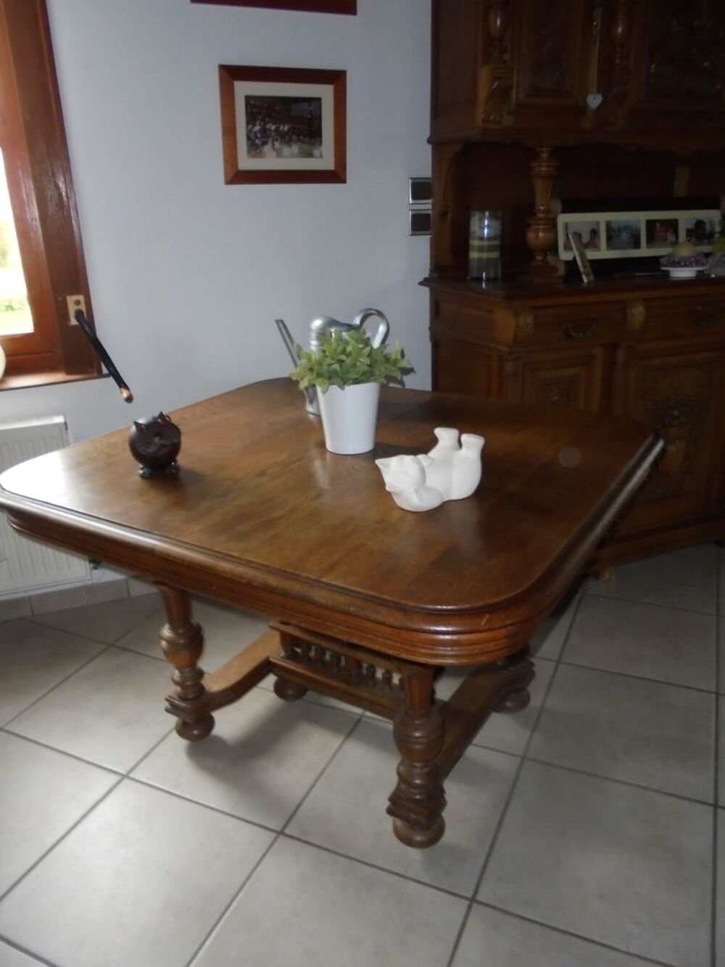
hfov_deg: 53.1
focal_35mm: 26
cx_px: 362
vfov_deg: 67.3
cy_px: 484
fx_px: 726
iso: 320
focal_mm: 4.6
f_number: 3.5
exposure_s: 1/30
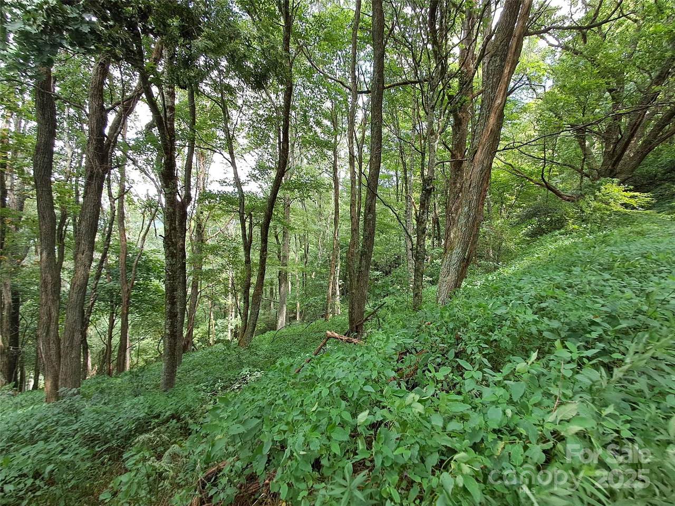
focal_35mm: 16
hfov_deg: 94.5
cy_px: 253
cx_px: 338
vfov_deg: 78.1
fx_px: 312
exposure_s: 1/60
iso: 50
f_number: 2.2
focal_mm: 1.64
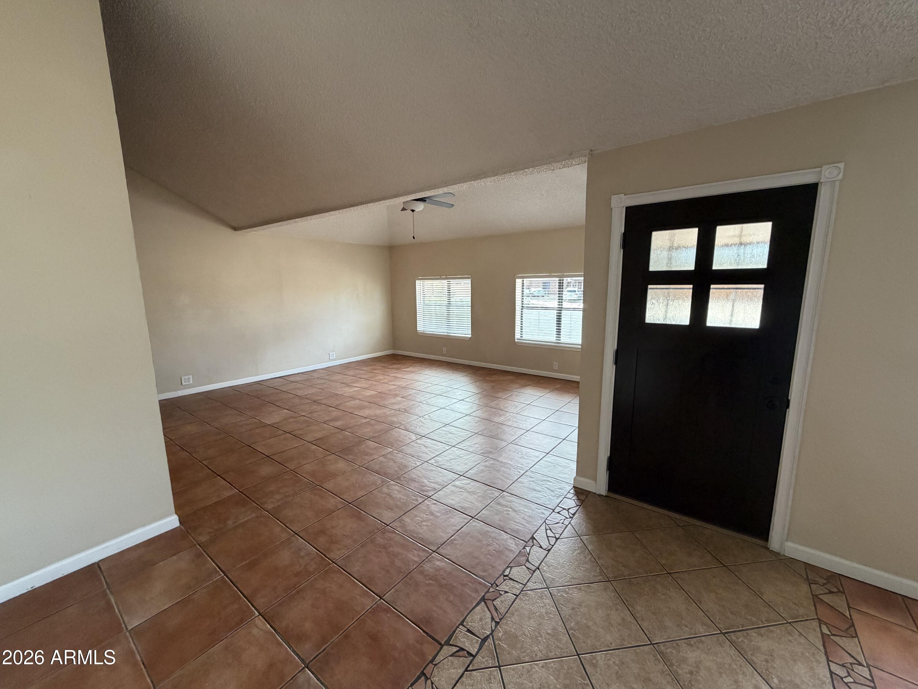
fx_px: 371
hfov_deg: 102.1
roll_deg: +1.1
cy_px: 344
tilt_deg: -9.2
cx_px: 459
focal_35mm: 14
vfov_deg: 85.7
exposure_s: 1/121
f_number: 2.2
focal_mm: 2.22
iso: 320
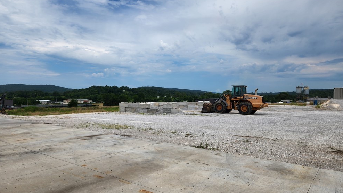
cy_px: 85
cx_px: 169
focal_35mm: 26
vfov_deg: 44.3
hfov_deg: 71.9
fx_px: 236
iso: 20
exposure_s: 1/2913
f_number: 1.8
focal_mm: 5.4
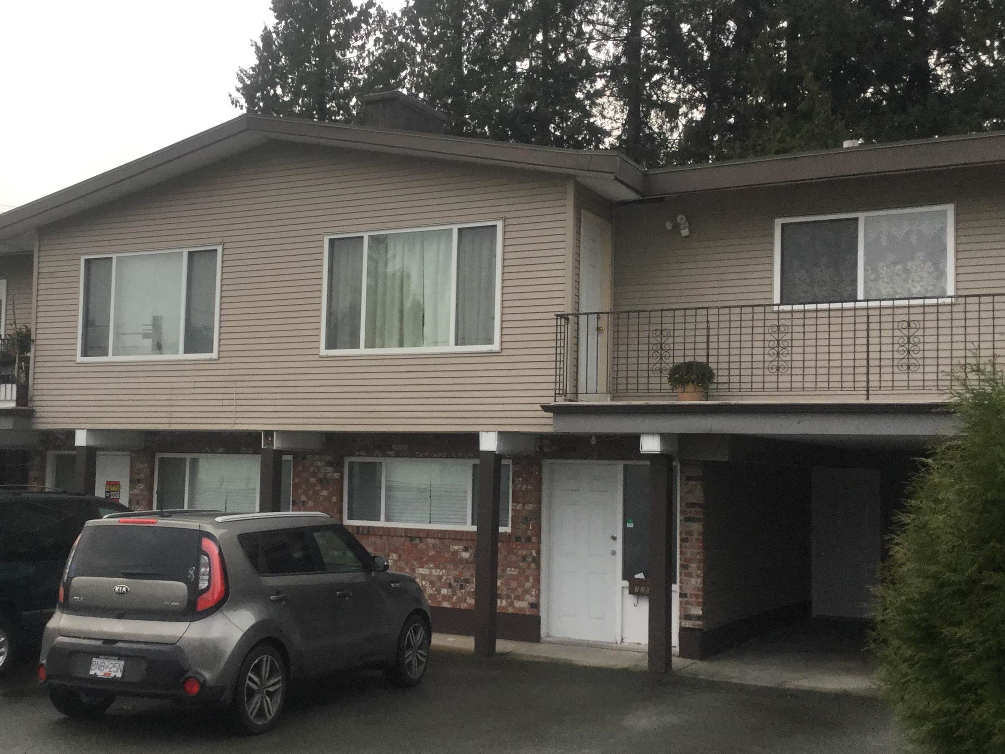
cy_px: 394
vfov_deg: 33.6
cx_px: 433
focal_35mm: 43
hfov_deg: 43.7
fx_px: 1248
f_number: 2.4
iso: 25
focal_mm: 3.3
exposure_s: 1/40
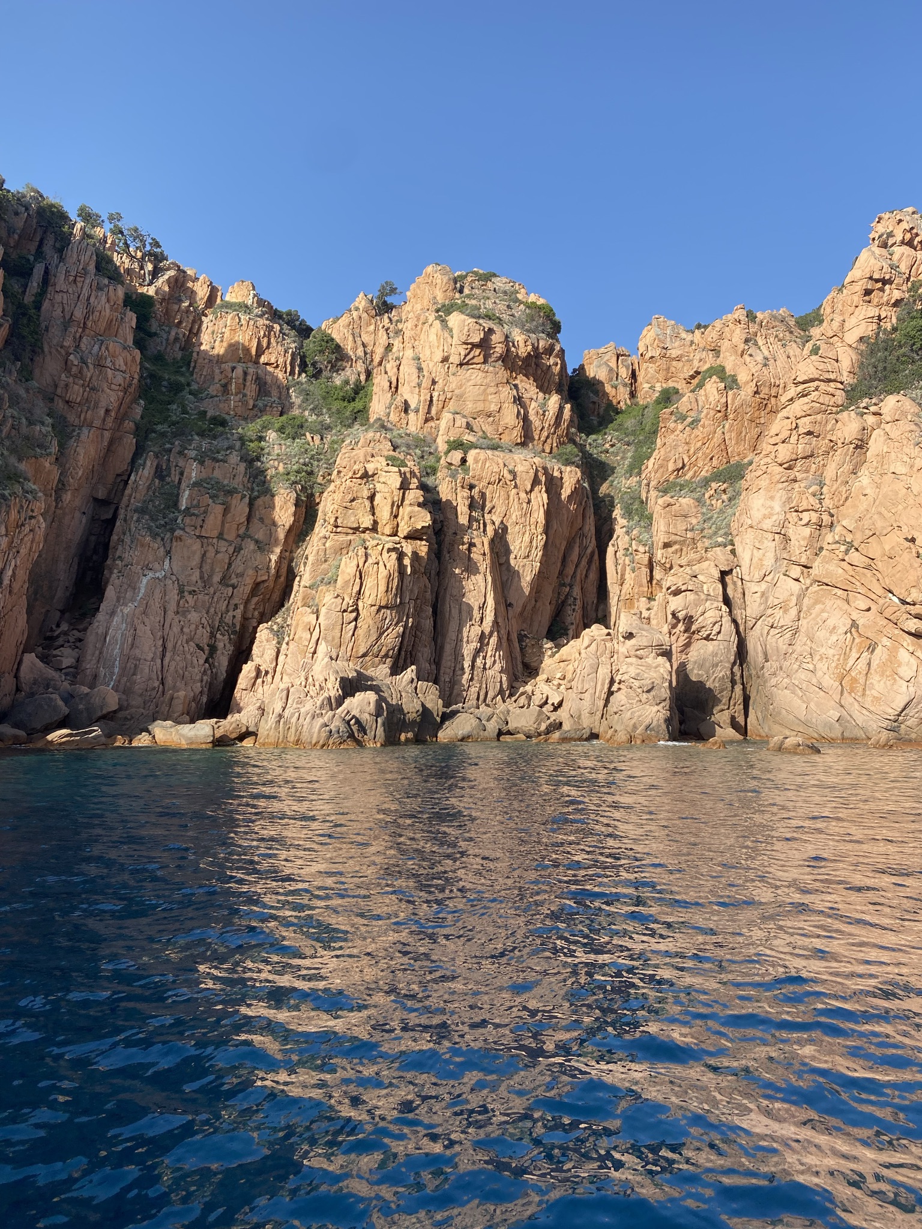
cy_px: 614
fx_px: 923
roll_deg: -1.8
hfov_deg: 53.1
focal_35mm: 26
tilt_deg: +6.9
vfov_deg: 67.3
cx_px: 461
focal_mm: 4.25
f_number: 1.8
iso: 32
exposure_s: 1/1484
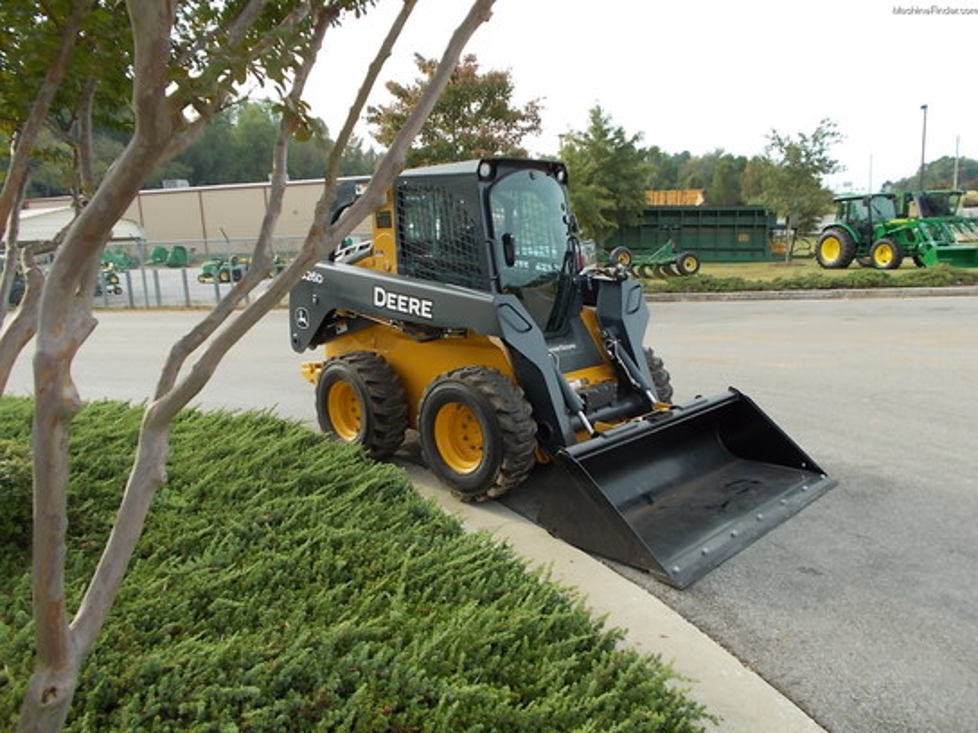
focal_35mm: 26
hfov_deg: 67.3
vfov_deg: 53.1
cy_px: 366
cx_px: 489
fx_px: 735
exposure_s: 1/200
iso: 80
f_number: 3.2
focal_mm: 4.6
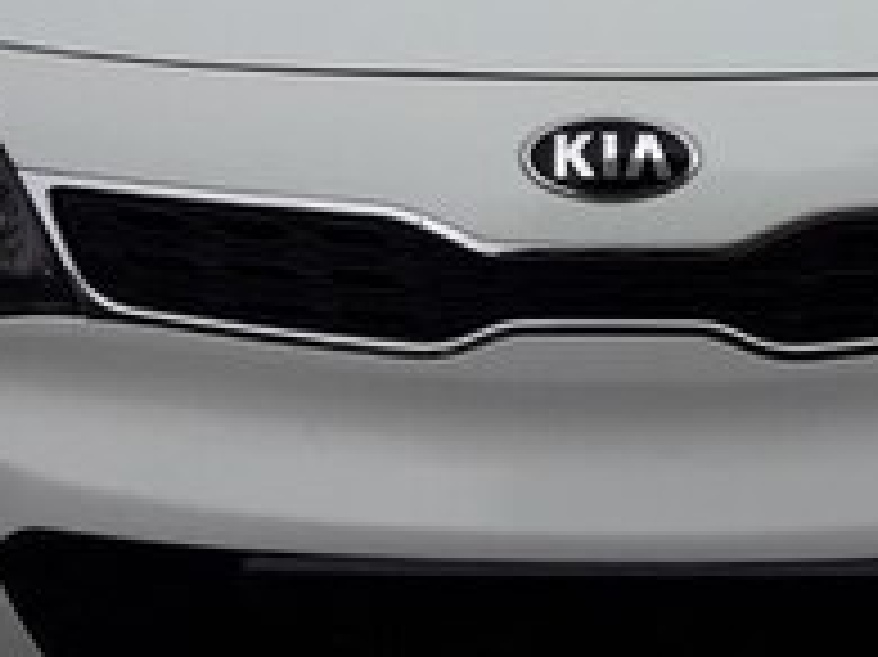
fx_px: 2408
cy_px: -205
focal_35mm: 95
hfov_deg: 20.6
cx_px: 594
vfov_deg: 14.8
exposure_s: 1/2336
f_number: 1.9
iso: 40
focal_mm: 3.7
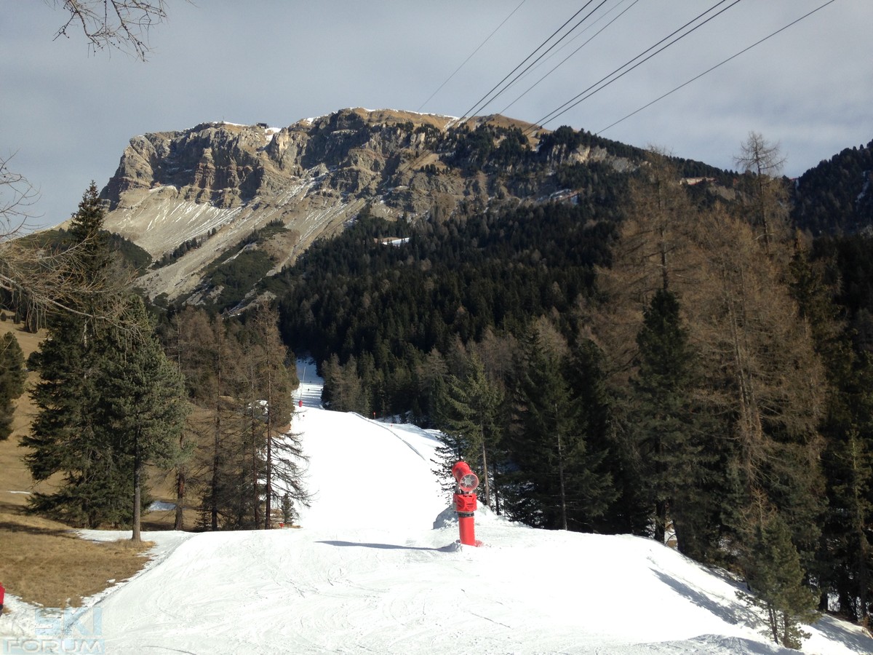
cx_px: 436
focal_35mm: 33
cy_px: 328
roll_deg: +1.8
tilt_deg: +9.9
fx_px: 832
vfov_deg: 42.9
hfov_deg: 55.4
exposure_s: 1/1595
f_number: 2.4
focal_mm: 4.12
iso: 50
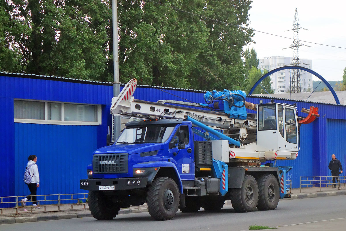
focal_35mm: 100
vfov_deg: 13.7
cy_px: 116
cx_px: 173
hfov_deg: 20.4
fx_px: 961
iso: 500
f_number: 4.9
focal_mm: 37.1
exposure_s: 1/500
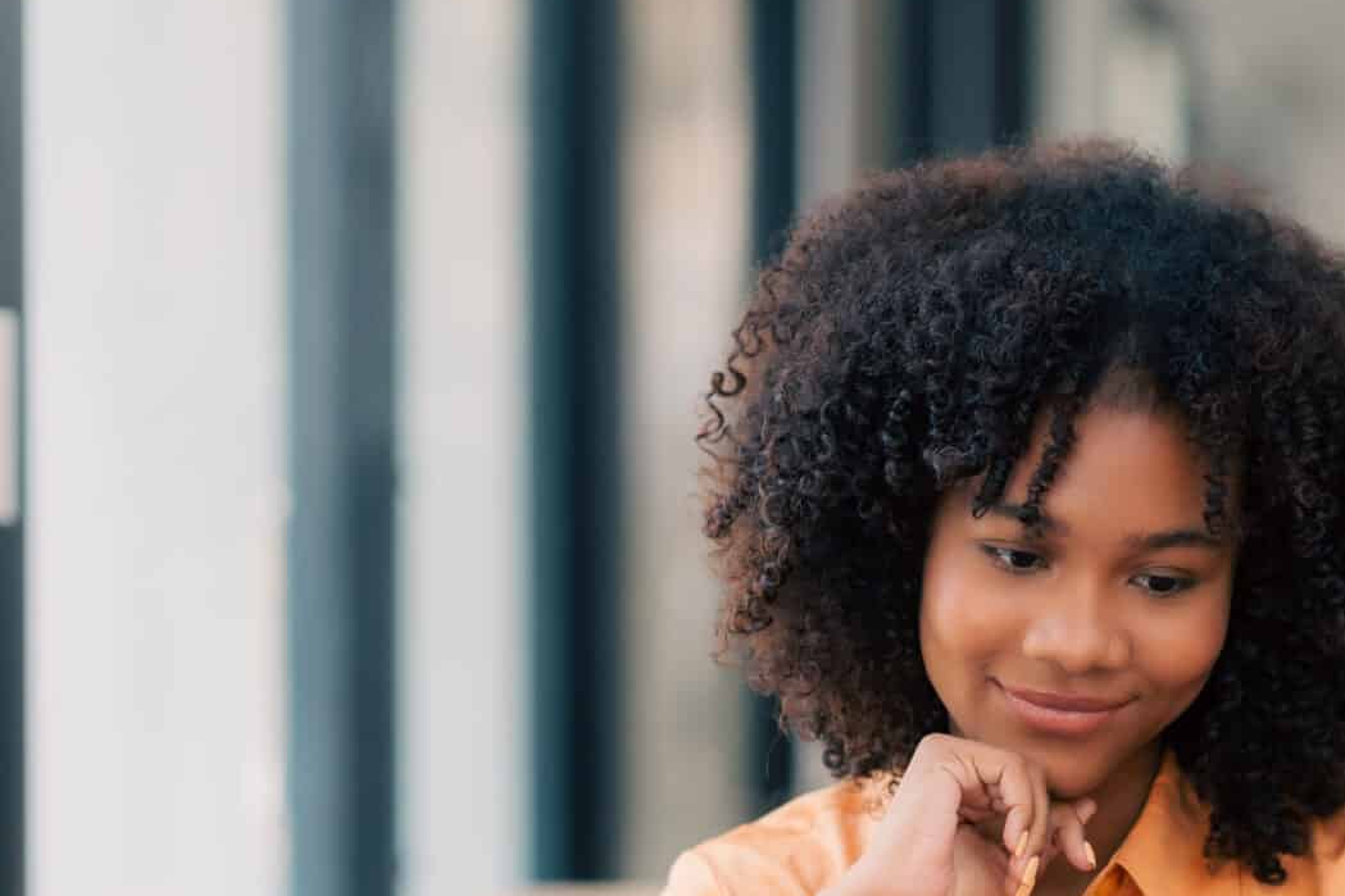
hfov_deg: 12.4
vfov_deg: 8.2
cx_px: 718
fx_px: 6201
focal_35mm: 166
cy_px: 735
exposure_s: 1/200
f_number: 1.8
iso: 200
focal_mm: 85
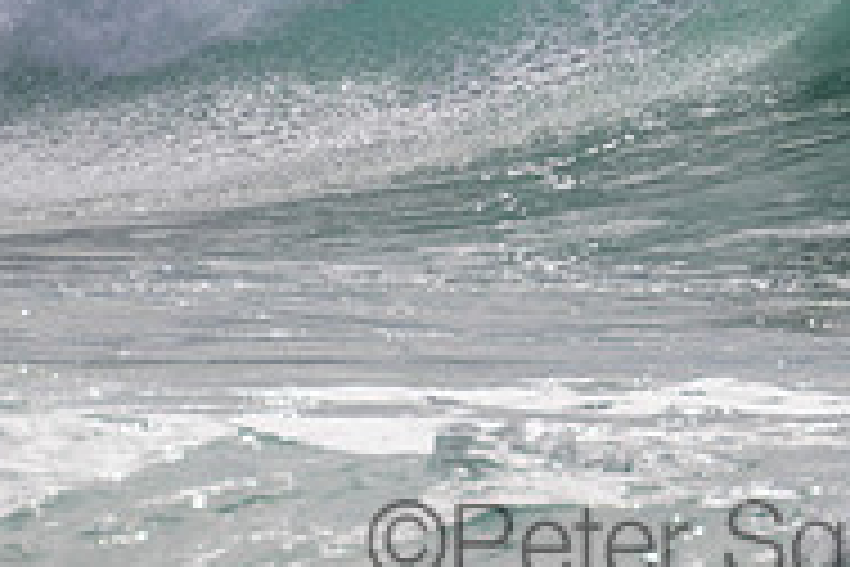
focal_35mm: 2460
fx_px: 58079
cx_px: 715
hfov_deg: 0.8
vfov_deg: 0.6
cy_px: -205
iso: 640
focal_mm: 800
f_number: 11
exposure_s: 1/2000
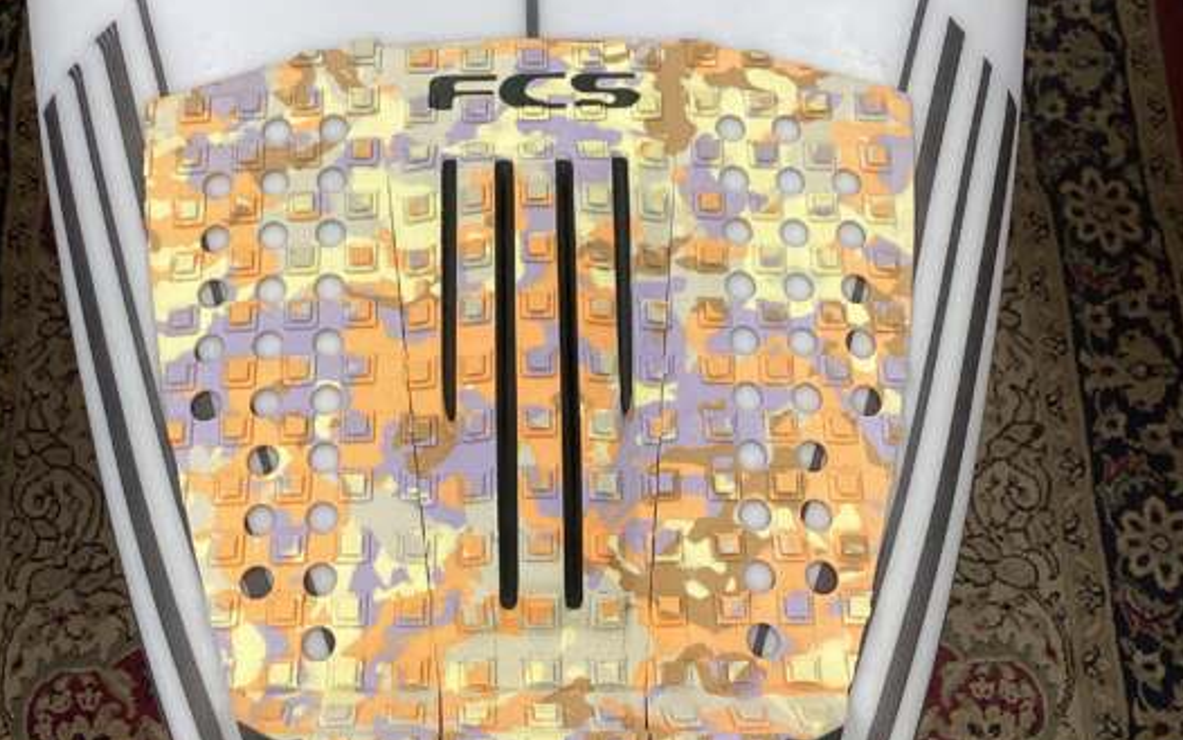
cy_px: 337
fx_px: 1612
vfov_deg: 25.8
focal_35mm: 50
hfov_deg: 40.3
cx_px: 544
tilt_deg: -68.5
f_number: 2.4
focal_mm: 3.3
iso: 80
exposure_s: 1/100
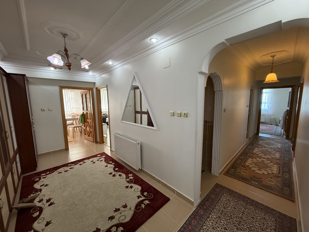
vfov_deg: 85.7
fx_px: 125
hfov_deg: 102.1
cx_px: 154
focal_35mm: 14
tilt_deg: -6.3
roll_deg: +0.5
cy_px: 116
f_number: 2.2
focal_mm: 2.22
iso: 320
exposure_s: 1/100
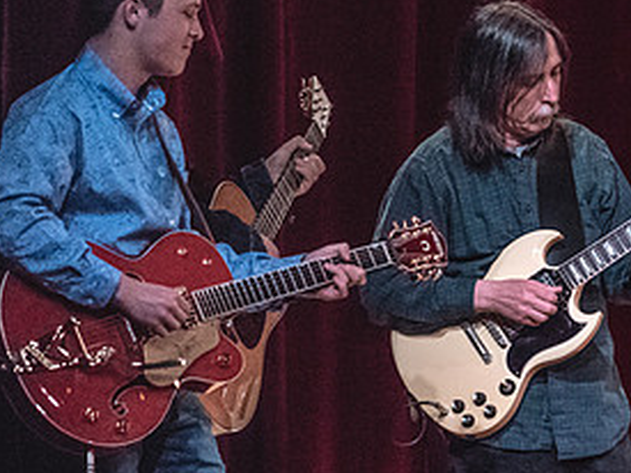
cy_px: 261
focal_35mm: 487
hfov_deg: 4.1
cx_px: 525
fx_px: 8873
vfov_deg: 3.1
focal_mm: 240
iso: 5000
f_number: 8
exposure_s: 1/100
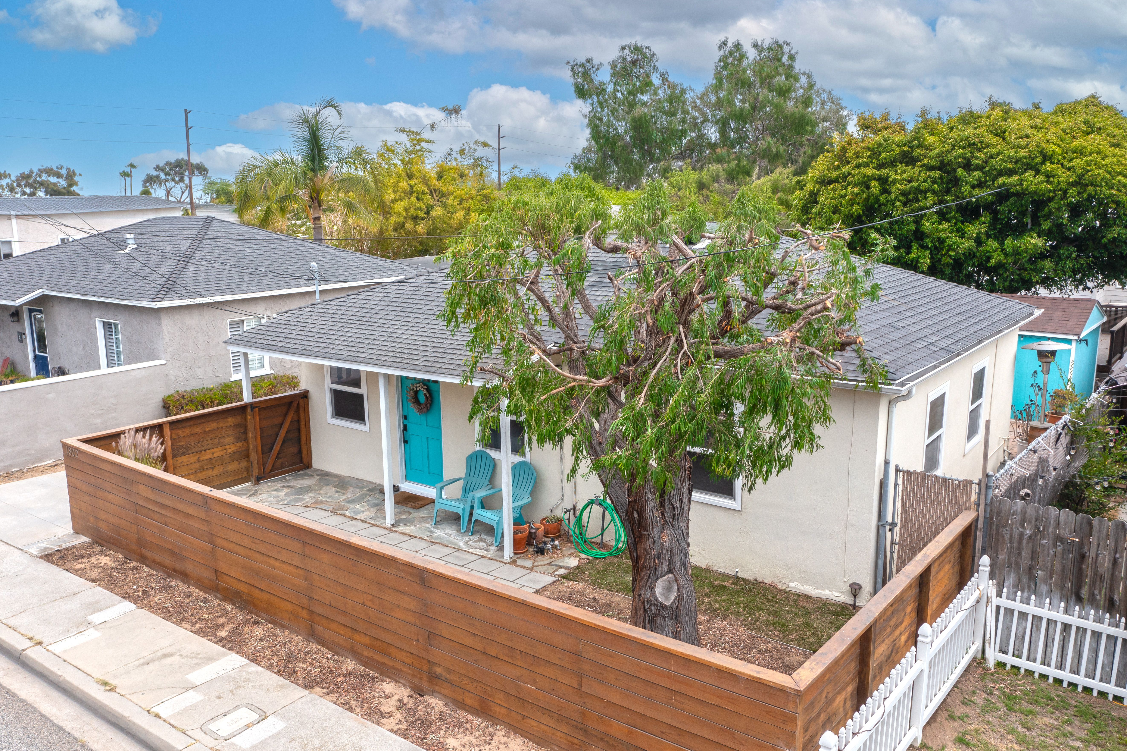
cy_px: 379
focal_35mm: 29
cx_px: 573
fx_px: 908
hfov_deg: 63.7
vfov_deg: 45.0
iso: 100
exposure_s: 1/400
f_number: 5
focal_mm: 10.26
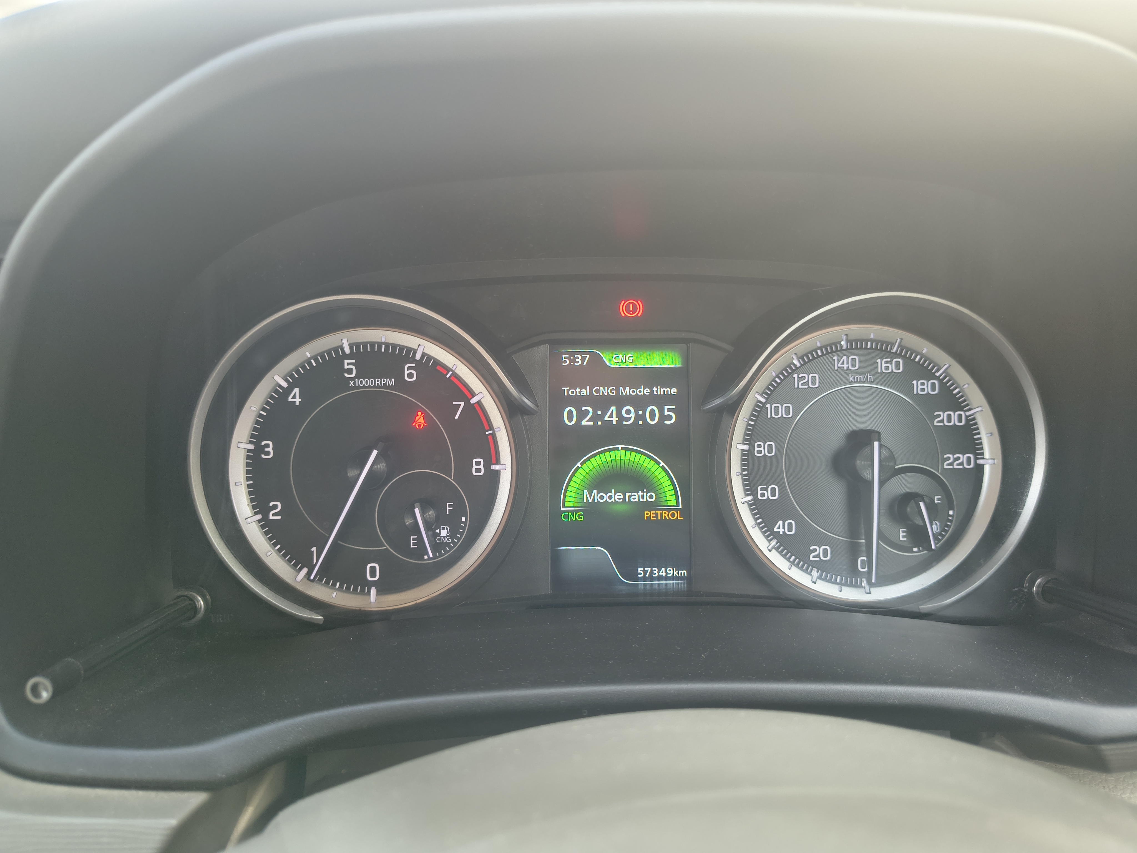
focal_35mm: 24
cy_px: 426
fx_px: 788
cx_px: 568
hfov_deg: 71.6
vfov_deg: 56.8
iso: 351
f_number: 1.8
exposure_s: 1/100
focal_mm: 5.56
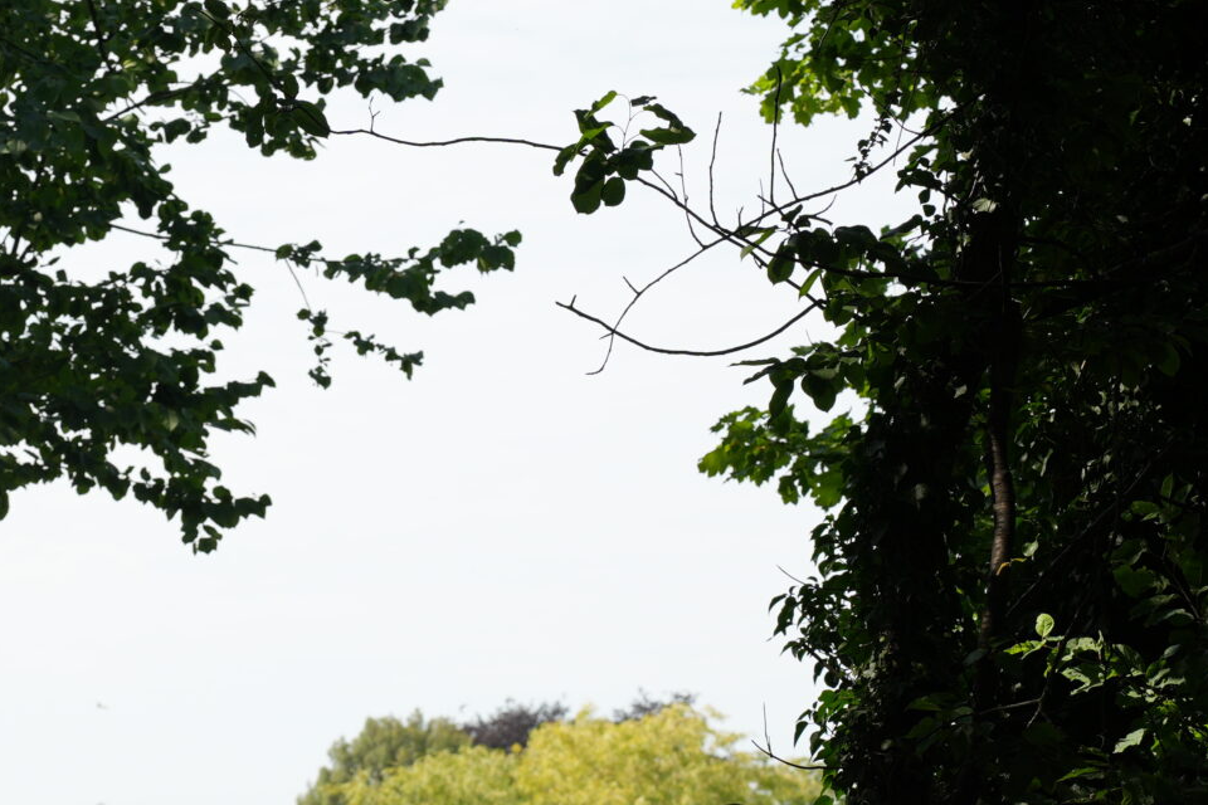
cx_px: 136
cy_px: 540
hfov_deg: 13.4
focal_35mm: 152
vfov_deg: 9.0
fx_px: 5100
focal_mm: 57
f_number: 4.5
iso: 100
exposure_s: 1/400
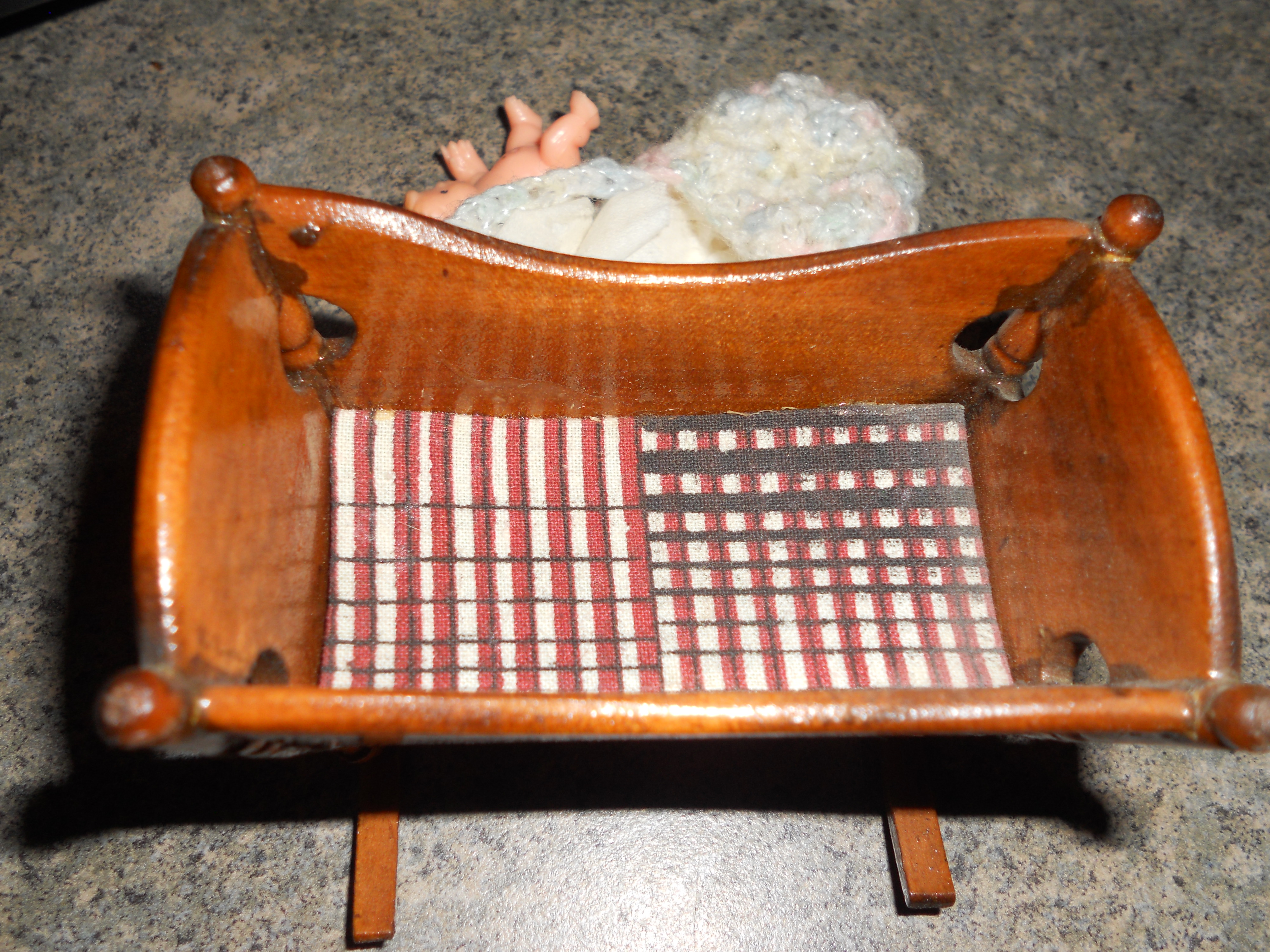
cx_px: 635
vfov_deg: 44.2
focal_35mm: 32
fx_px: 1174
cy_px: 476
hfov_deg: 56.8
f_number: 8.8
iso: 80
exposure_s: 1/25
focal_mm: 5.8
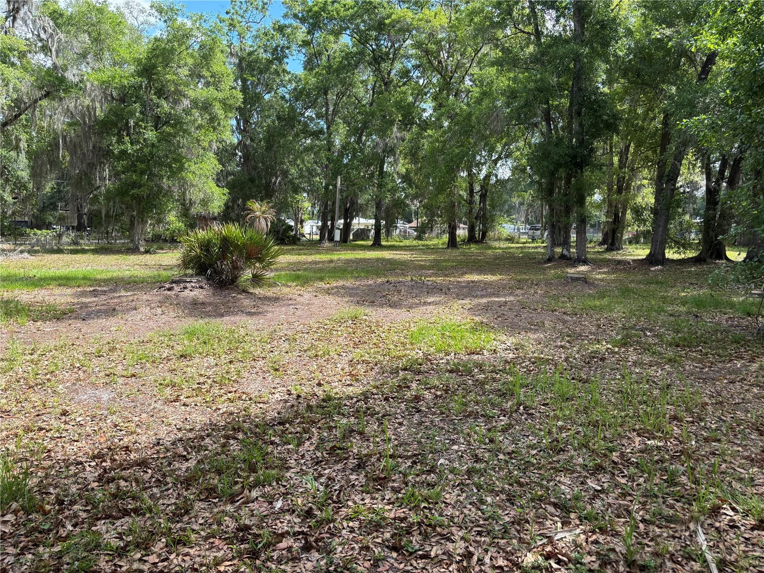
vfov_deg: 53.1
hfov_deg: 67.3
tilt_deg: -5.3
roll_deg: -1.0
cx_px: 382
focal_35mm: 26
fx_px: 574
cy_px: 286
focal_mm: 5.96
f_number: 1.6
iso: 50
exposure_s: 1/935
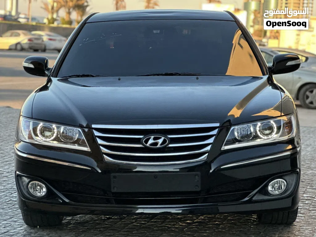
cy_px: 118
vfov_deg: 19.1
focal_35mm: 77
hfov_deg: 25.3
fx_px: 703
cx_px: 158
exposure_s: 1/121
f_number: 2.8
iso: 64
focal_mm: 9
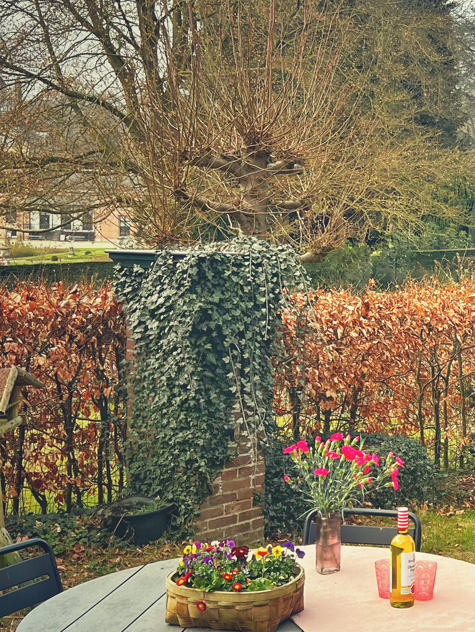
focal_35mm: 64
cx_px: 466
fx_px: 1171
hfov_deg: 22.1
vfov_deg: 30.3
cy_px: 322
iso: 50
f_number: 1.5
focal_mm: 5.7
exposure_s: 1/1377
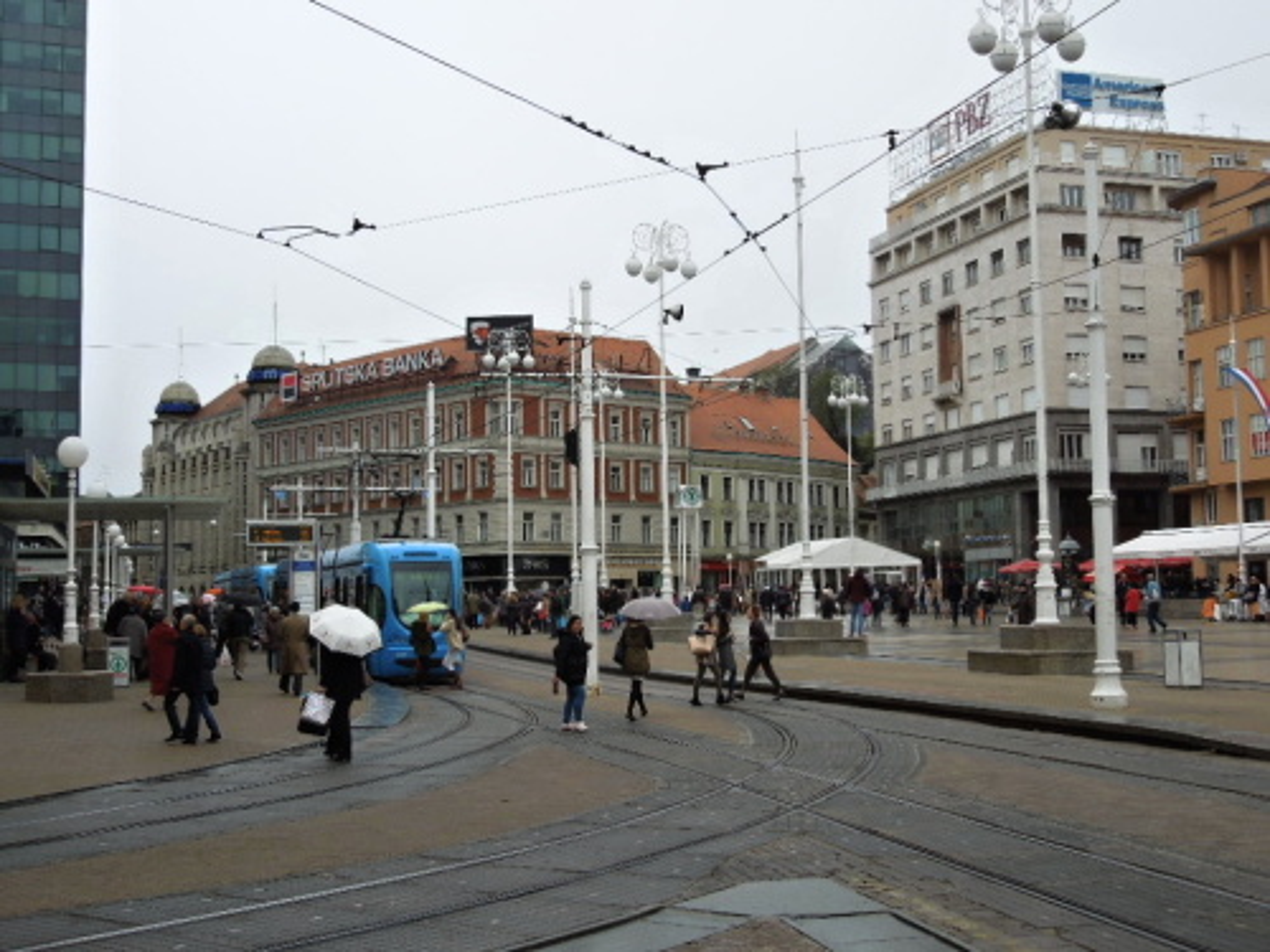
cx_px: 635
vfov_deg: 33.6
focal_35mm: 43
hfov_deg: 43.9
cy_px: 476
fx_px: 1578
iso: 100
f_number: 3.9
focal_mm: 7.8
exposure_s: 1/640
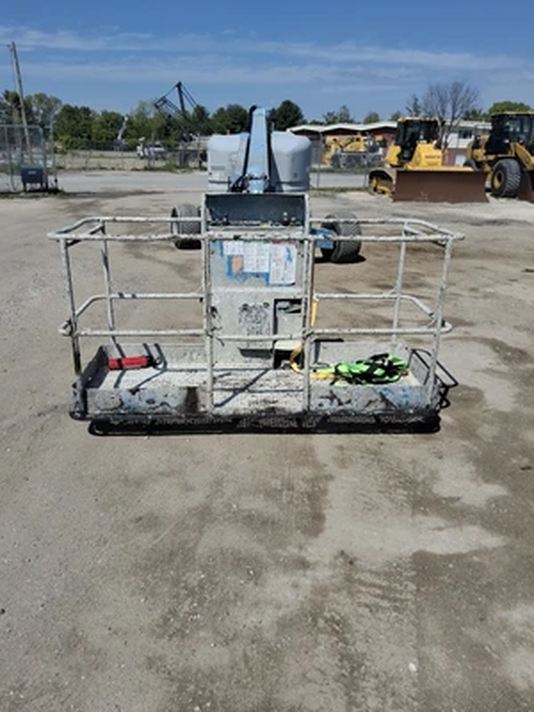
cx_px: 267
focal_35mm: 25
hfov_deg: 54.9
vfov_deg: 69.4
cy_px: 356
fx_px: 514
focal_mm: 3.08
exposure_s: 1/2146
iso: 50
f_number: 2
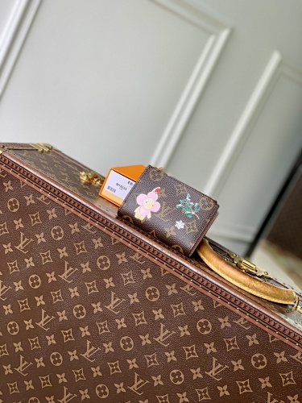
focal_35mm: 52
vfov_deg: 36.8
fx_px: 605
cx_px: 151
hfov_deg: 28.0
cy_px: 202
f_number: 2.4
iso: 20
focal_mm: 6
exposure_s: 1/122
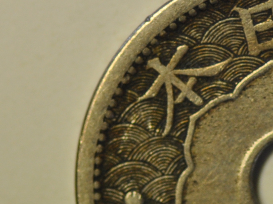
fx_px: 2650
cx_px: 320
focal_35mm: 336
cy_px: 197
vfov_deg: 4.4
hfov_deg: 5.9
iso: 400
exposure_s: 1/320
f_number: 4.5
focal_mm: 60
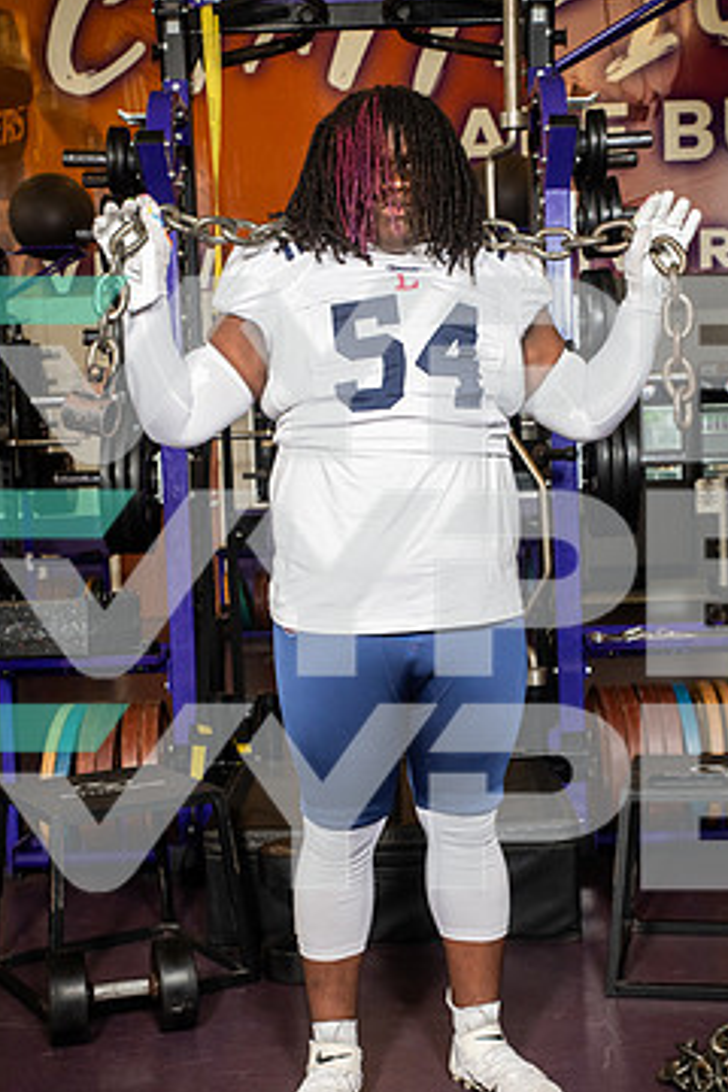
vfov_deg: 39.6
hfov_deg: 27.0
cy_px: 585
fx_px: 1517
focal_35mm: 50
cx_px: 400
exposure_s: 1/250
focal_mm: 40
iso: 800
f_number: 7.1
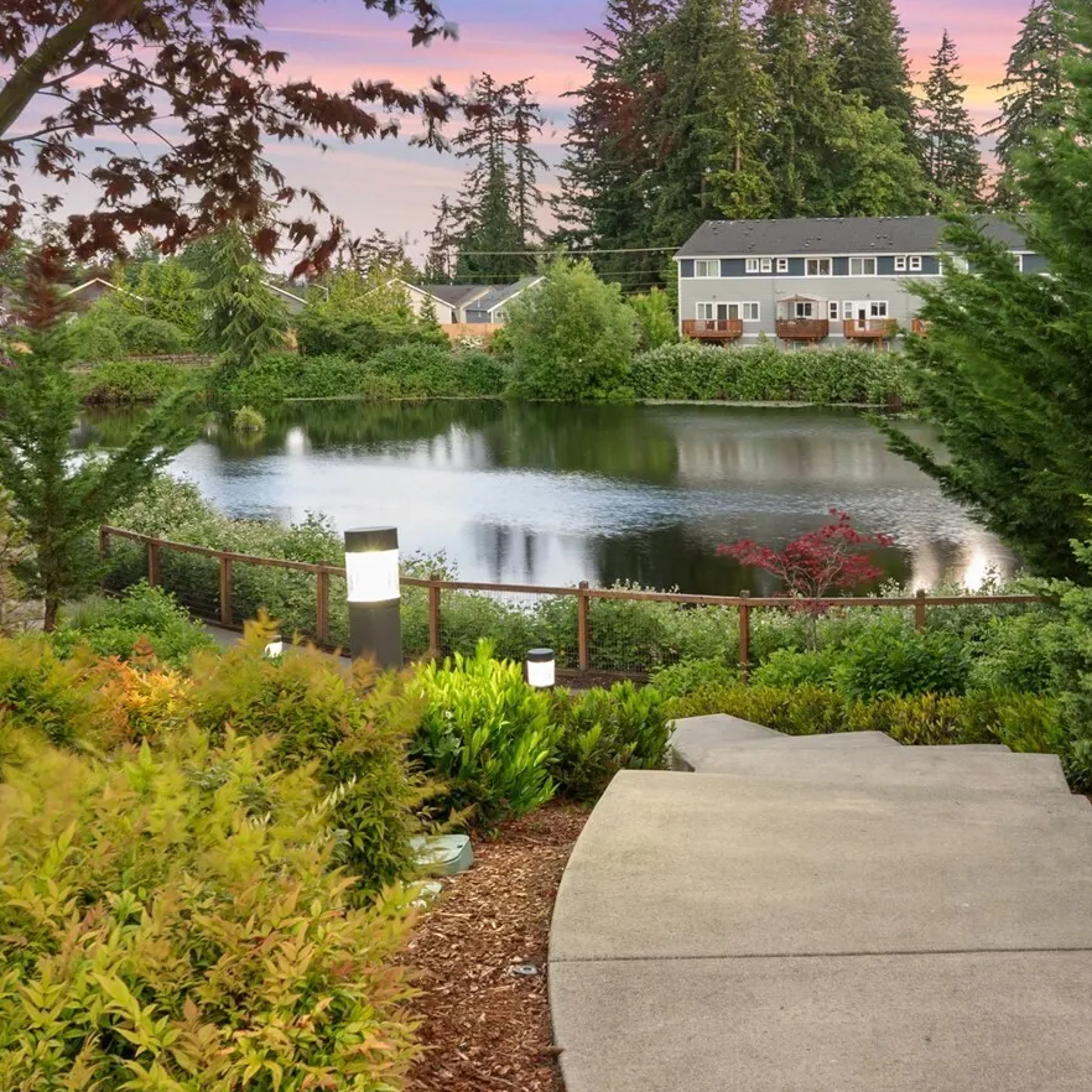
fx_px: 1749
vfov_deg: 34.5
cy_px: 402
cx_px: 752
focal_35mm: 49
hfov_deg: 34.3
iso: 250
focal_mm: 20
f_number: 10
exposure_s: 1/2.5
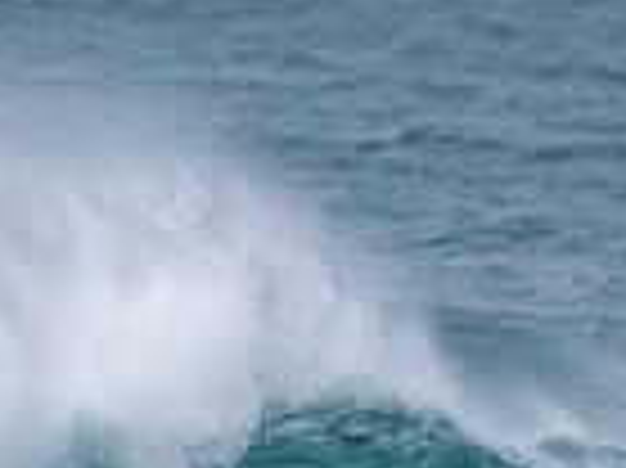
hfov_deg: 0.9
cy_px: 632
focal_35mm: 2157
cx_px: 113
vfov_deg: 0.7
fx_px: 38974
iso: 140
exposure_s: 1/1000
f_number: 5.6
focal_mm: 500
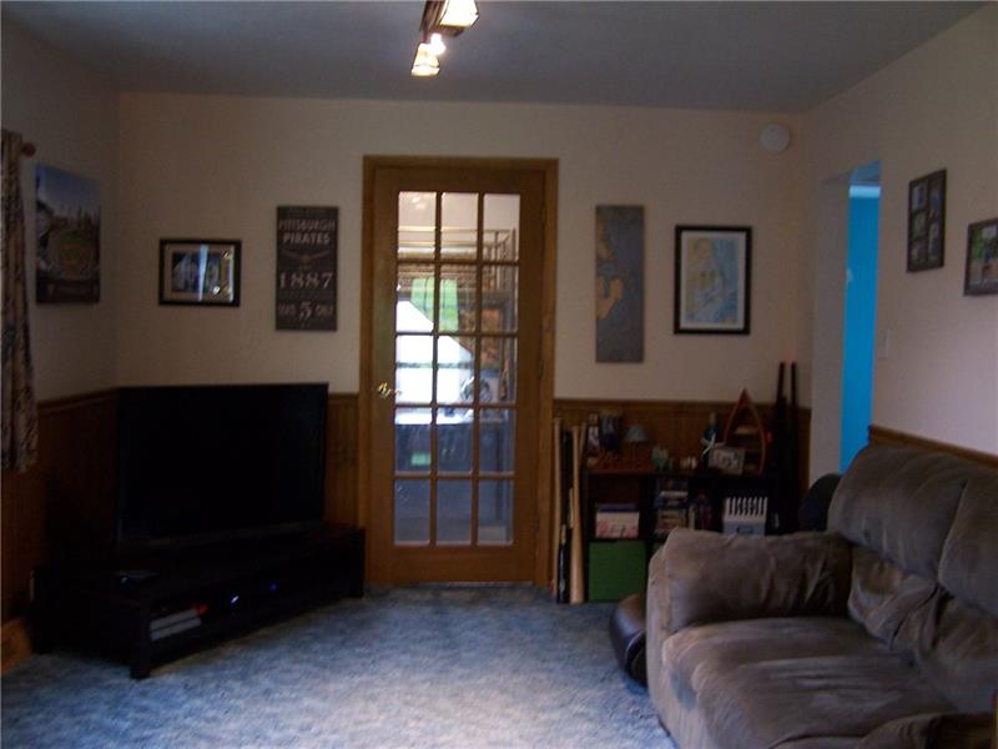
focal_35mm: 38
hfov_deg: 49.0
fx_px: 1096
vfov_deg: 37.7
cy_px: 374
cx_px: 499
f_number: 2.8
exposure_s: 1/8
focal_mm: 6.3
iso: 140
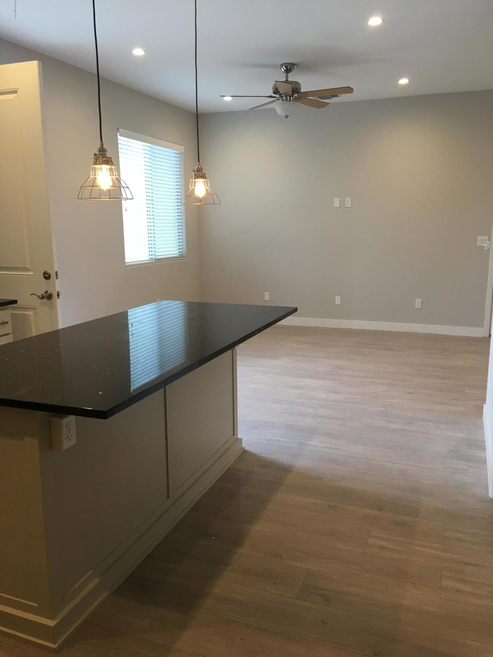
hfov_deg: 48.2
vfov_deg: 61.7
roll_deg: +0.1
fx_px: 551
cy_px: 328
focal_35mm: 29
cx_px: 246
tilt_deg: -9.3
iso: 25
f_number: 2.2
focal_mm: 4.15
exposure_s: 1/15
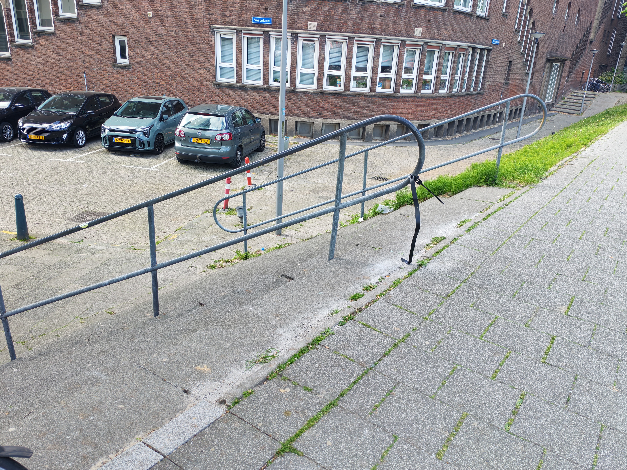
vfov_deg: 51.4
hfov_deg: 65.3
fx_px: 489
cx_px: 314
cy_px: 235
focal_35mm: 27
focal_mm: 6.12
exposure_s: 1/100
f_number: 1.9
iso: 80
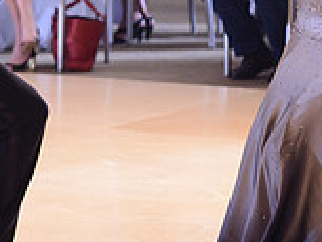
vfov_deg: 4.7
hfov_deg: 6.3
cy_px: -76
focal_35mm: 313
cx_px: 172
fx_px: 2914
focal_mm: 86
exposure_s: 1/250
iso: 1600
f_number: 3.5
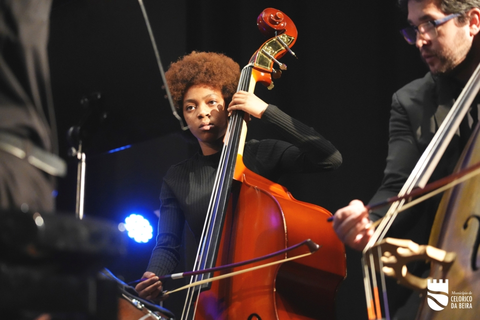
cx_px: 240
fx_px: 1400
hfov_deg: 19.5
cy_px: 160
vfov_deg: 13.0
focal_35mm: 105
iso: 10000
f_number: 4
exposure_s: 1/160
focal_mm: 105
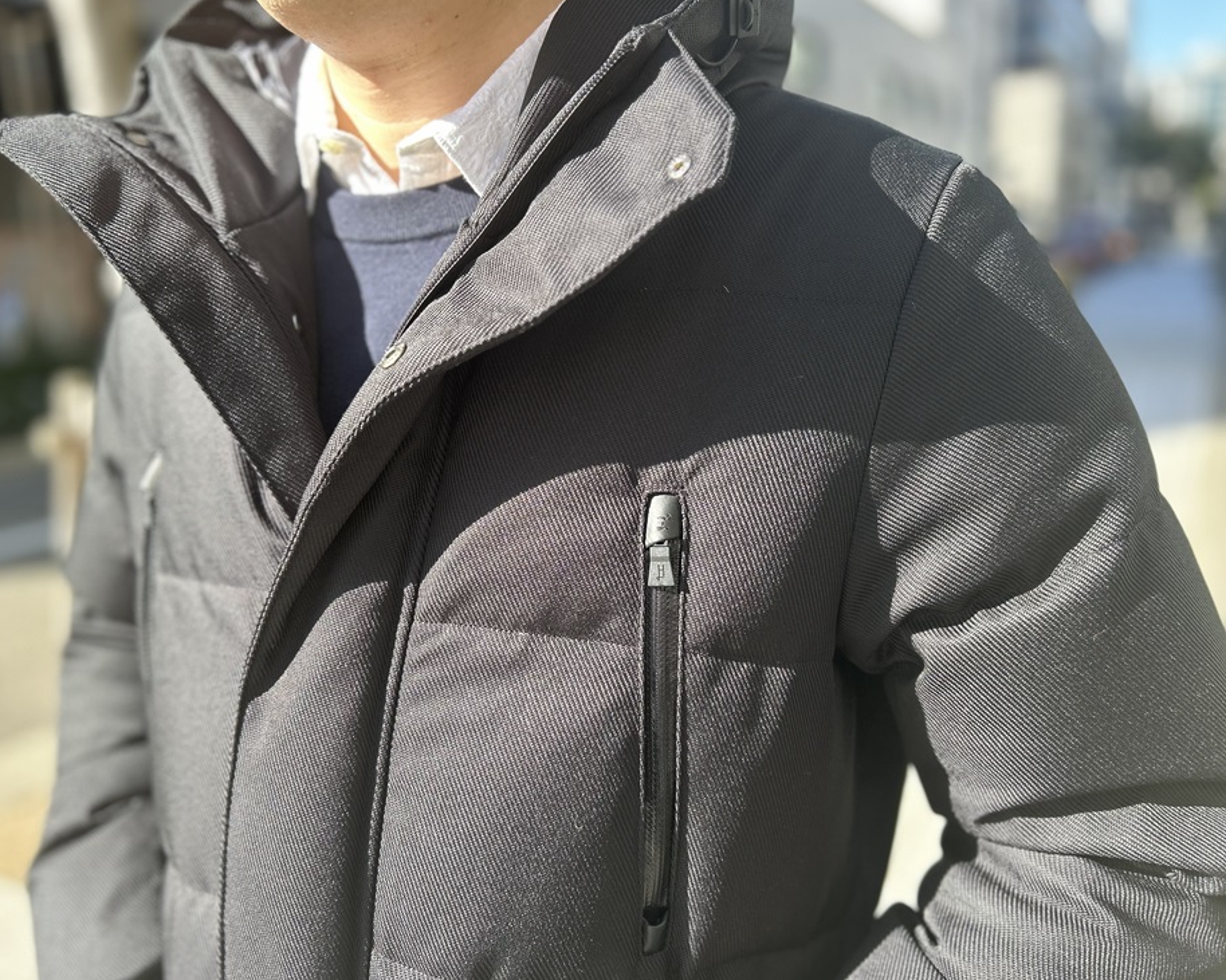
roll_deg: +2.6
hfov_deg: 62.1
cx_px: 561
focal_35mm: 28
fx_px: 1016
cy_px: 495
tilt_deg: -13.6
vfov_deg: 51.5
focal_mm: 5.7
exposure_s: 1/452
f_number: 1.5
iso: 50
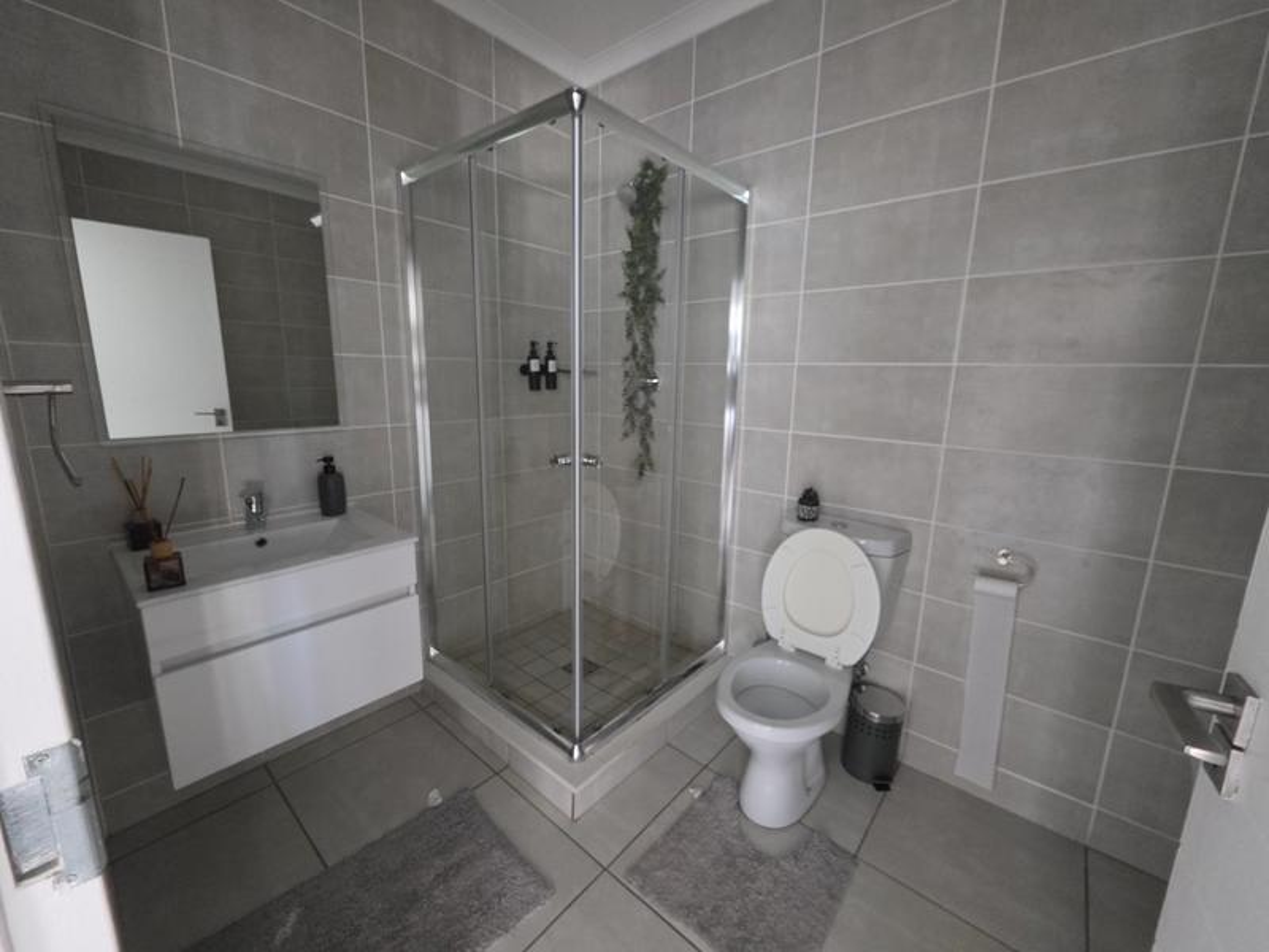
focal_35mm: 13
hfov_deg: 106.2
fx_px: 477
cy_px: 476
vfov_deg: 89.9
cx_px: 634
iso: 1250
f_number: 1.9
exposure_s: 1/50
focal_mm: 2.2
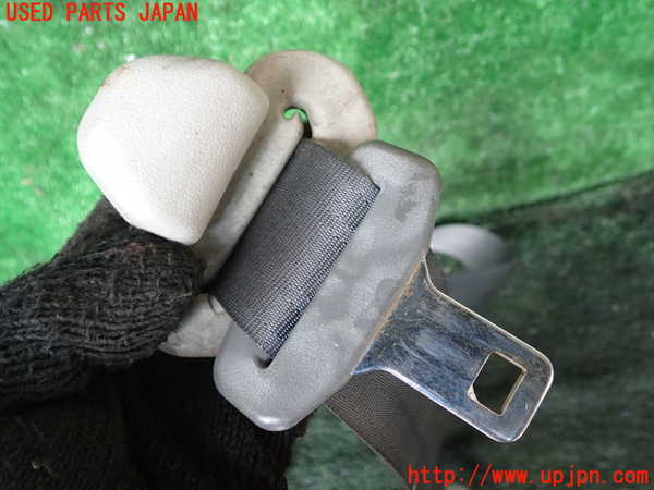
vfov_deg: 46.8
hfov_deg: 60.0
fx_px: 567
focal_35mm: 30
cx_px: 327
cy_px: 245
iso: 125
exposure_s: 1/60
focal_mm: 5.4
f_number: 2.3
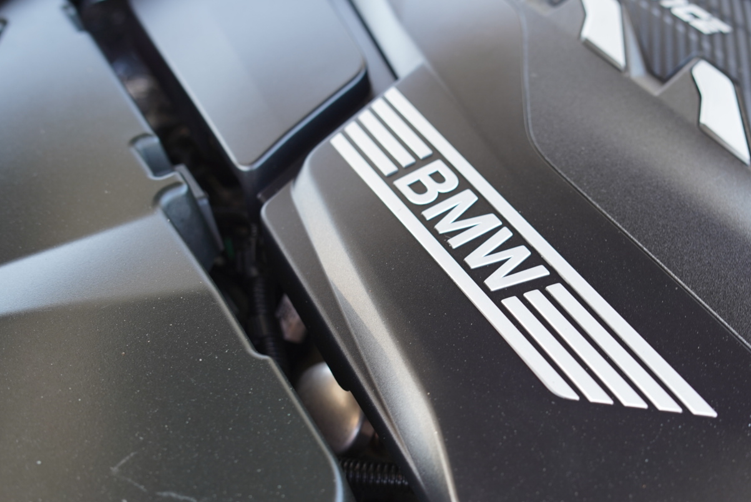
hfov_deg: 41.4
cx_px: 491
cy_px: 311
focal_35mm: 47
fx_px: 981
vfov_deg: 28.6
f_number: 4
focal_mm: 35
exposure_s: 1/60
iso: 200
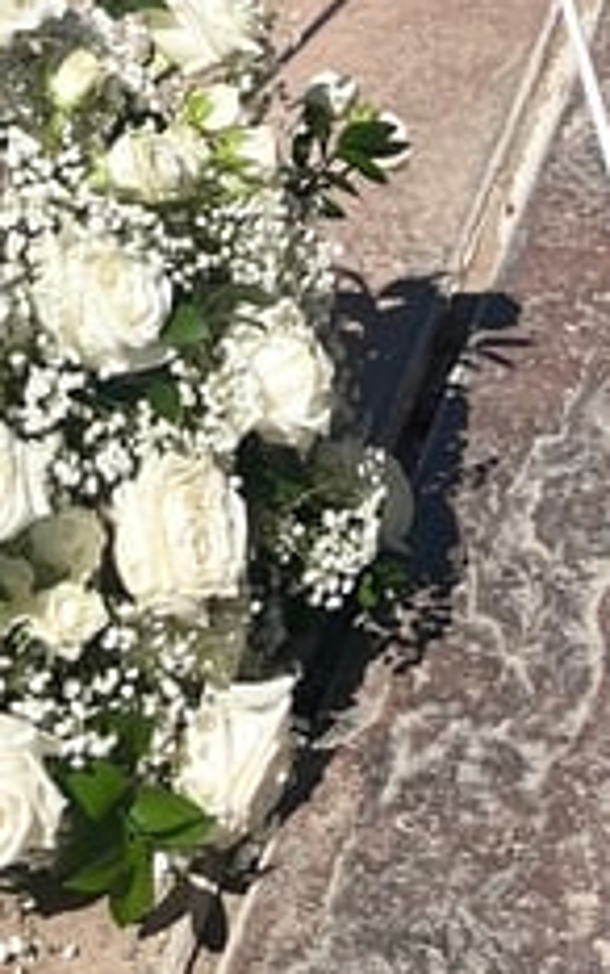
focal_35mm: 121
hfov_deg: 10.7
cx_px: -4
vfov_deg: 15.4
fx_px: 3213
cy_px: -646
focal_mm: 5.7
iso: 50
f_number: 1.5
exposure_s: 1/8000
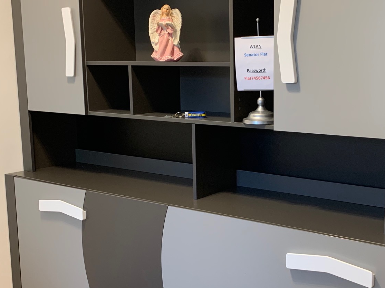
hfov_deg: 39.9
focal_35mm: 47
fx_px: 523
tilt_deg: -9.0
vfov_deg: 30.9
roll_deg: -0.2
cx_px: 258
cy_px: 156
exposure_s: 1/50
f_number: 1.8
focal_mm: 4.25
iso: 160
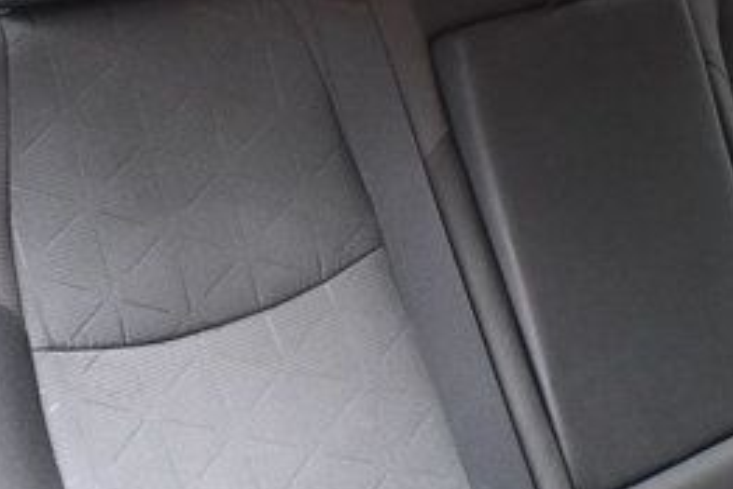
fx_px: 1345
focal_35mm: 66
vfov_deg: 20.6
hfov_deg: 30.5
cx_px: 386
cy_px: 236
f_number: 3.5
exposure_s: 1/125
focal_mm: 18
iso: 3200
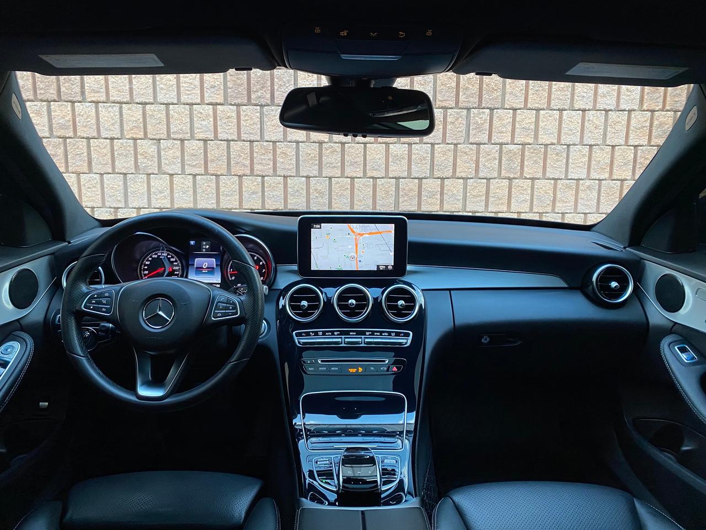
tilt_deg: -10.1
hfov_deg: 67.3
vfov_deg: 53.1
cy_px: 265
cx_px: 353
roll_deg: -0.7
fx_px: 530
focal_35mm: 26
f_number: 1.8
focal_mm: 4.25
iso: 125
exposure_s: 1/53
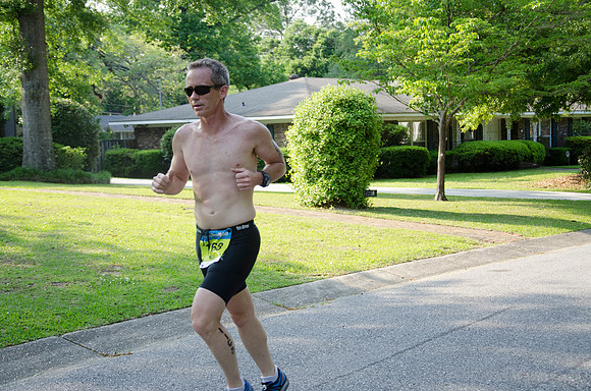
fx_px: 1032
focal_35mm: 63
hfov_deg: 32.0
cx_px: 296
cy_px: 196
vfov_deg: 21.5
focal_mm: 42
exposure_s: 1/640
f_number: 5
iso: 800
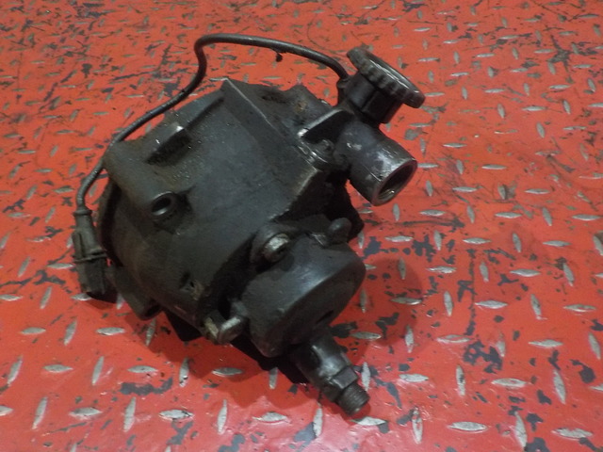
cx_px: 302
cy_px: 226
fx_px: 523
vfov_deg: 46.8
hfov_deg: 60.0
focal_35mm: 30
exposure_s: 1/15
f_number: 3.3
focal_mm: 4.1
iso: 800
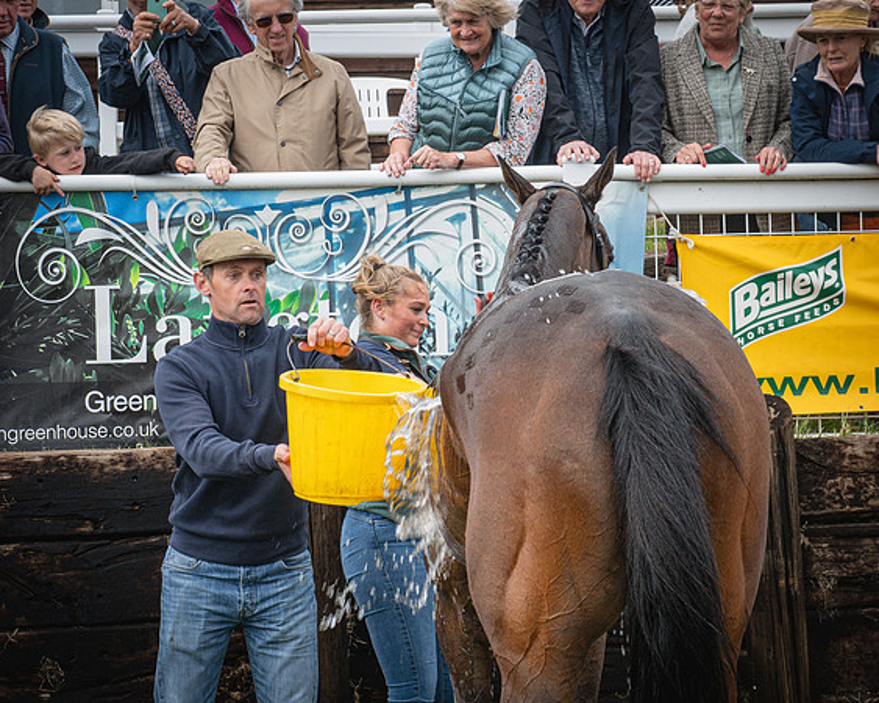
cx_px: 482
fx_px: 2284
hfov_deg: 21.8
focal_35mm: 88
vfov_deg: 17.5
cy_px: 352
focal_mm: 52
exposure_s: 1/160
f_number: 8
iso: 400
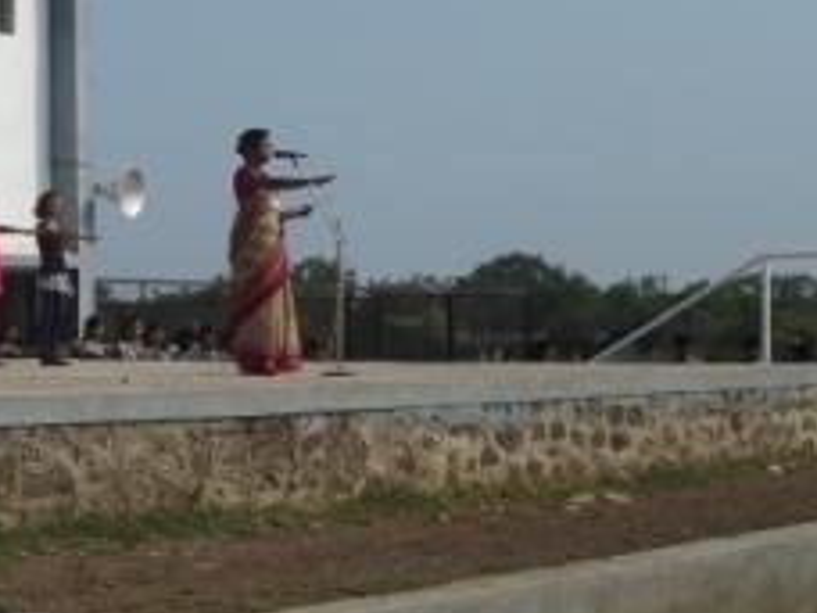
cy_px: 298
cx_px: 136
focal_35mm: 100
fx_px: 2360
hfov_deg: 19.4
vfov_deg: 14.8
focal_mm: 9.1
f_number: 4.9
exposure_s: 1/800
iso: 80
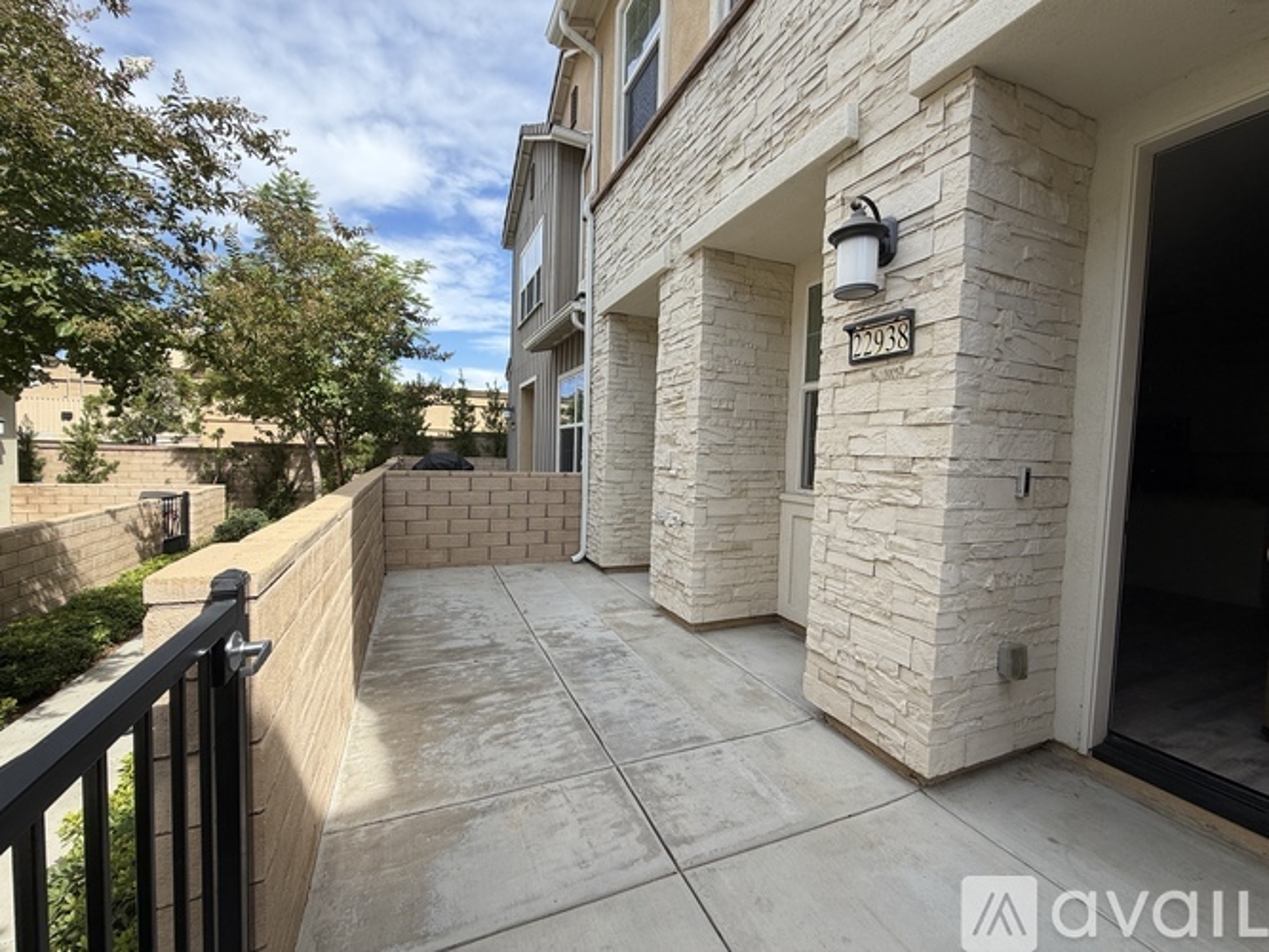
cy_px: 476
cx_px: 634
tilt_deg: -3.0
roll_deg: -1.5
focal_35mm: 14
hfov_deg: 102.1
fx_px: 513
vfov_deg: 85.7
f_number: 2.2
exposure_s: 1/770
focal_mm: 2.22
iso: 40
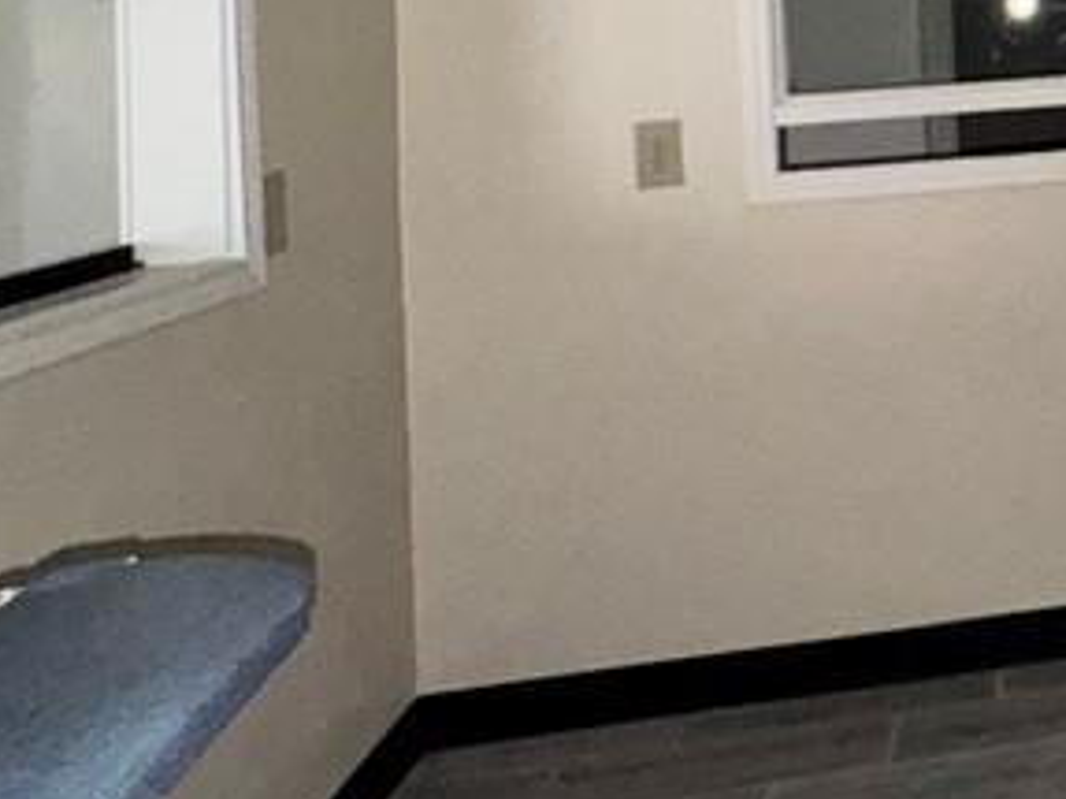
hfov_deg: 31.0
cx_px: 1337
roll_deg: +3.5
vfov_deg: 26.8
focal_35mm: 50
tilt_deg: +2.0
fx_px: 1539
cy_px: -74
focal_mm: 2.22
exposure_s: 1/30
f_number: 2.2
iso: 250
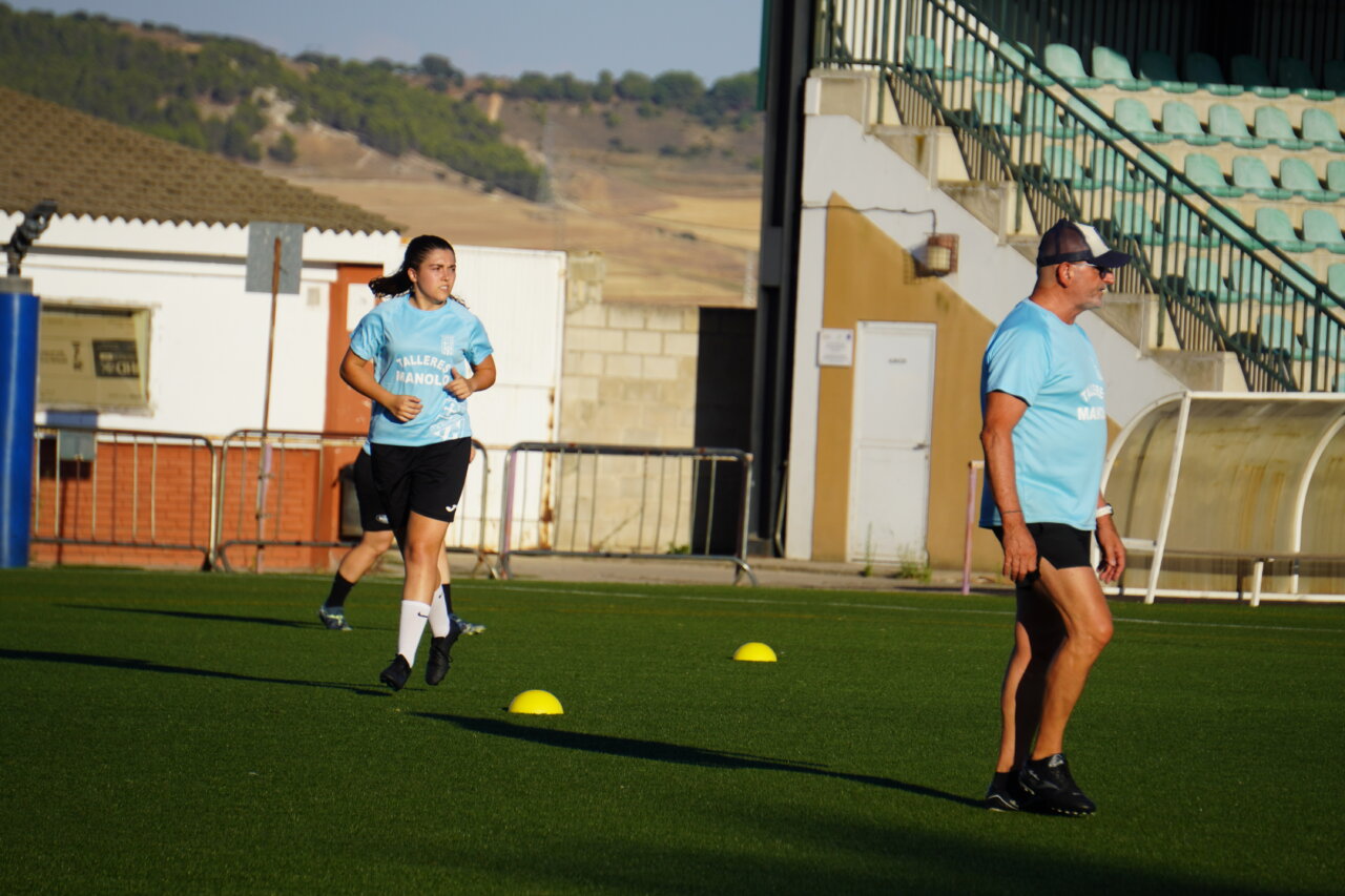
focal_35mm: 315
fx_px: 11766
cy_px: 448
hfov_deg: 6.5
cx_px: 672
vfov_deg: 4.4
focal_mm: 210
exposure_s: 1/500
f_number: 7.1
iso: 100
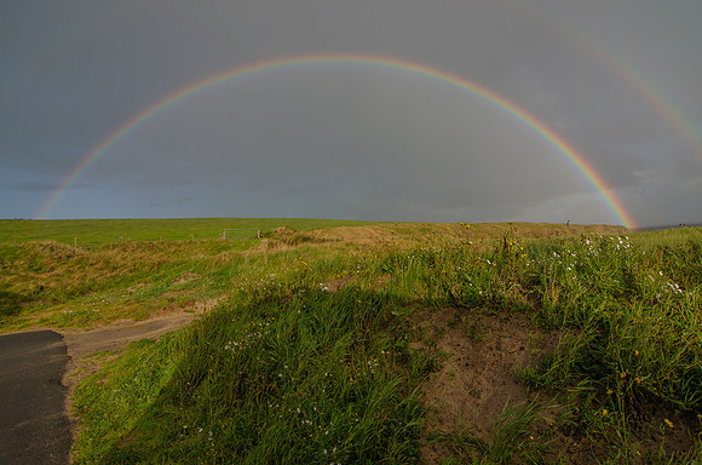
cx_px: 351
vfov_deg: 67.1
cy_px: 232
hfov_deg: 90.1
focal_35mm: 18
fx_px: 350
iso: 100
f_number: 7.1
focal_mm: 12
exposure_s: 1/400
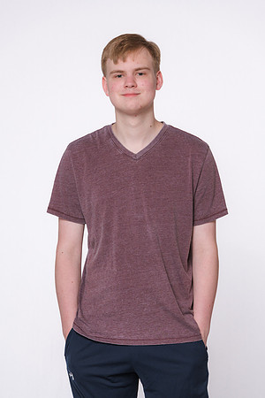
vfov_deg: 12.8
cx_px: 132
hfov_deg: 8.6
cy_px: 199
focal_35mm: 160
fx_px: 1767
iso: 400
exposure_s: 1/320
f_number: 7.1
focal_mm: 160
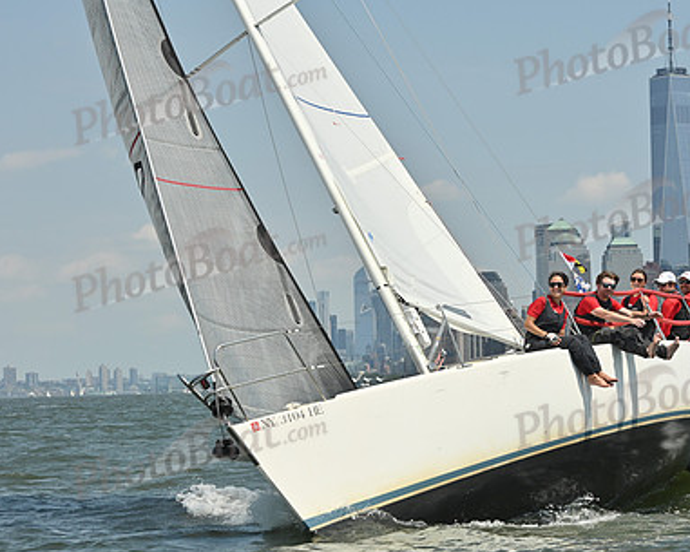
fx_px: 2512
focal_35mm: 123
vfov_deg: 12.5
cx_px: 422
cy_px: 334
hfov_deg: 15.6
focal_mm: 86
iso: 320
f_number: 10
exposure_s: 1/1250
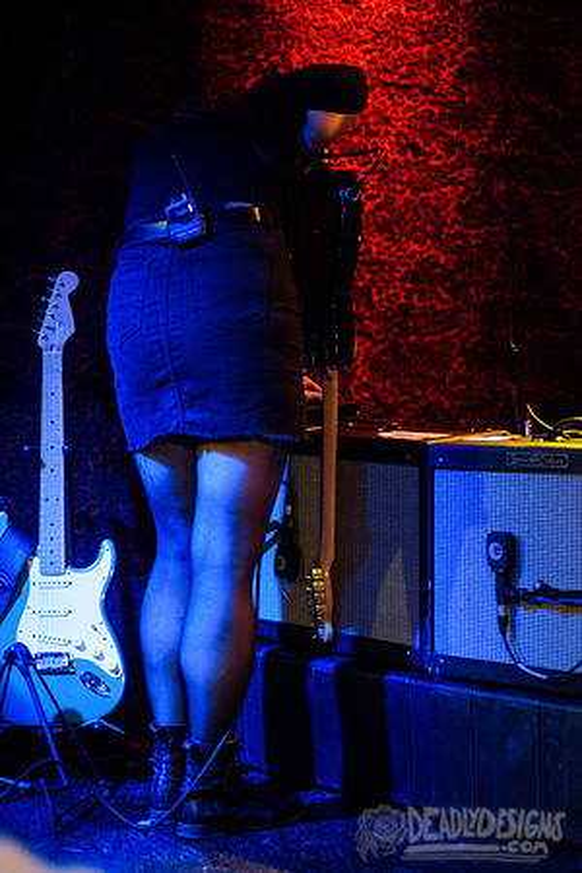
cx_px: 291
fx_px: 1940
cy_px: 436
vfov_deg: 25.4
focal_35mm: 80
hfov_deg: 17.1
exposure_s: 1/80
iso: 3200
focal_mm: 80
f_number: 3.2
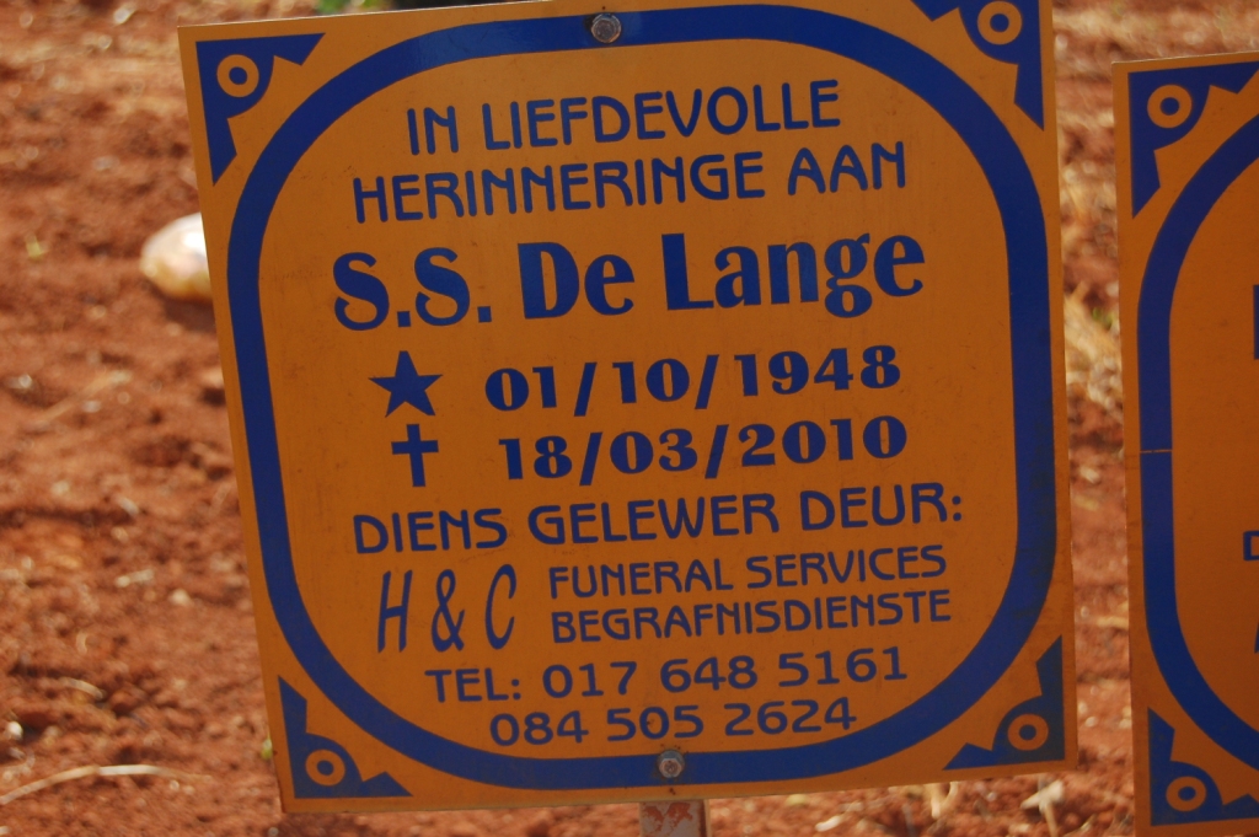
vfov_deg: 16.5
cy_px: 418
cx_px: 630
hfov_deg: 24.6
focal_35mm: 82
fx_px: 2883
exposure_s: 1/640
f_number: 7.1
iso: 400
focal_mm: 55
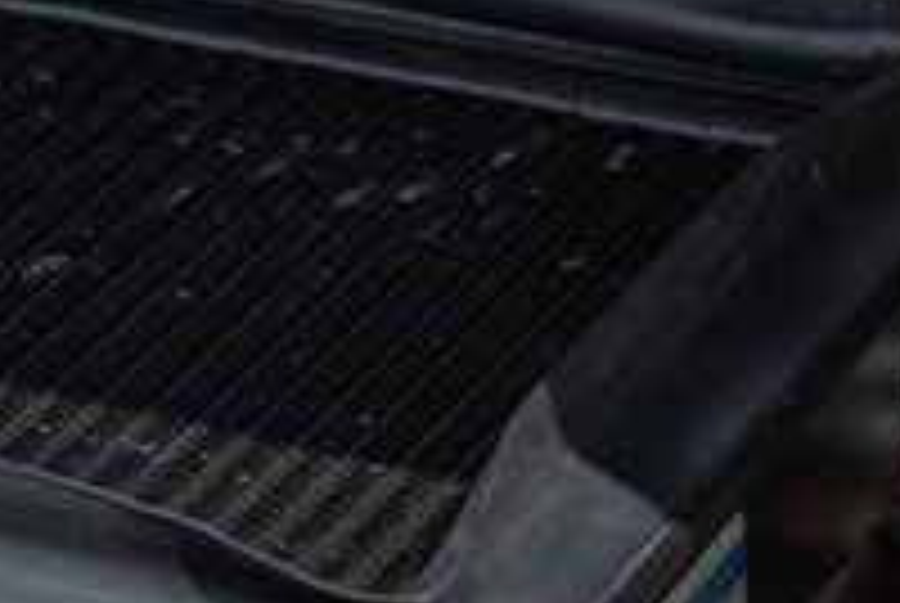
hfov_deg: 10.9
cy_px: 1078
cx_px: 531
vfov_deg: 7.1
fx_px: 4732
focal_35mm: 189
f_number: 2.8
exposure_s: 1/1000
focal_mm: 37
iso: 100
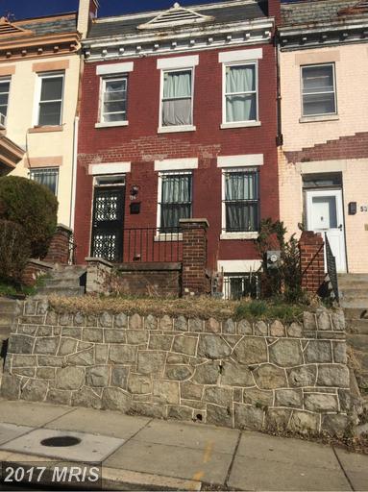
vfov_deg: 61.7
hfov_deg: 48.2
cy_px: 246
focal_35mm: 29
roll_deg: +0.3
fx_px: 412
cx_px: 184
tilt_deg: +10.6
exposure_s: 1/4566
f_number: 2.2
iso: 32
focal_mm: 4.15
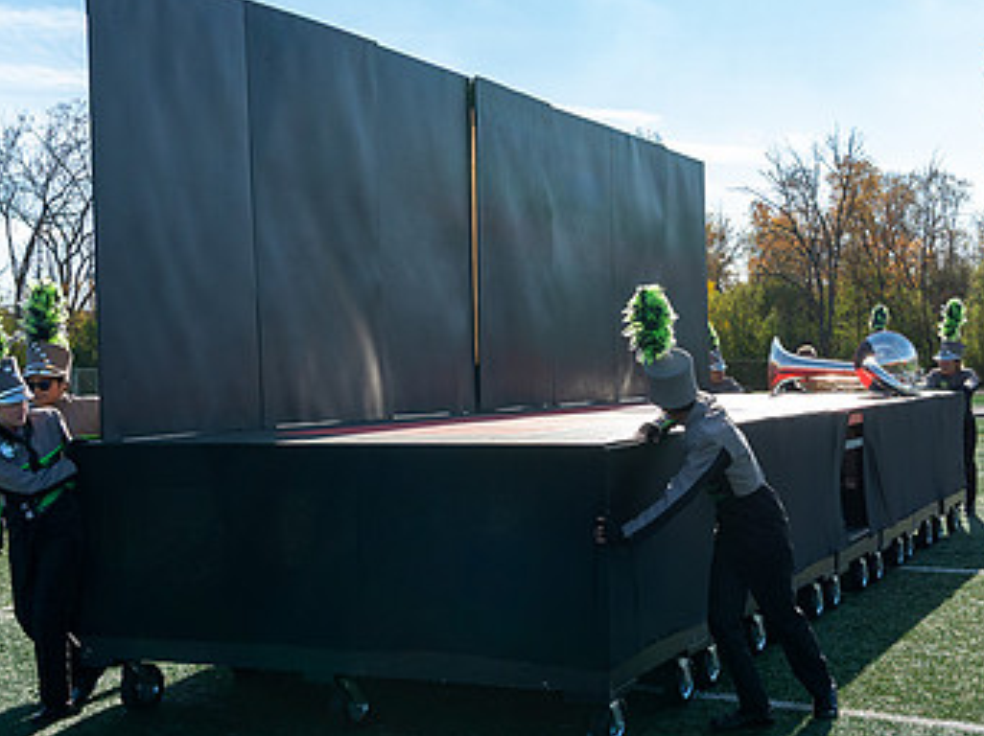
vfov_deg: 25.6
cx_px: 539
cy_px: 398
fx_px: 1619
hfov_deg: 33.8
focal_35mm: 57
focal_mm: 32
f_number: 9
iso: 400
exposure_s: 1/640
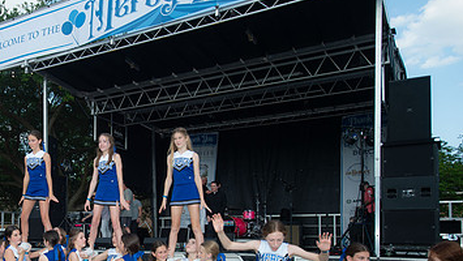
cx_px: 86
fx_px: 504
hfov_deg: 46.5
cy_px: 213
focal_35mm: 41
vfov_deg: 28.4
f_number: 4.5
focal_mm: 24
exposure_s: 1/250
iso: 100
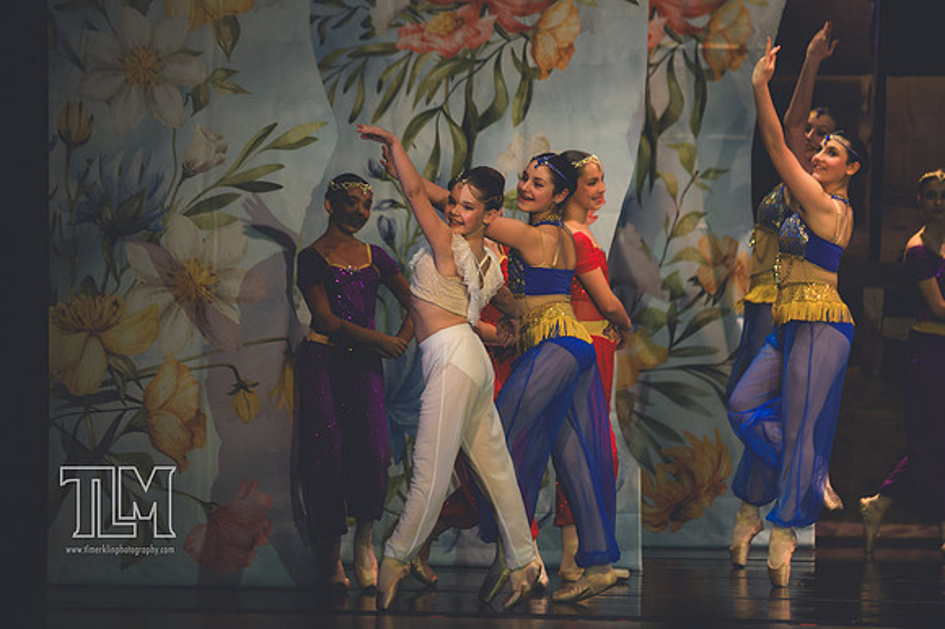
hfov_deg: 6.9
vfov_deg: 4.6
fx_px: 7870
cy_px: 314
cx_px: 472
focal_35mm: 300
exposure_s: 1/500
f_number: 2.8
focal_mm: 200
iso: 1100
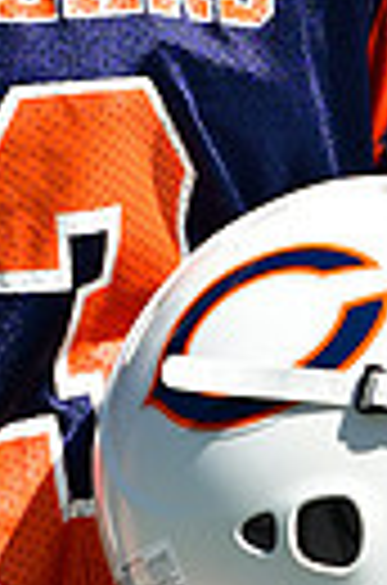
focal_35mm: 779
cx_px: 209
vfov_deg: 2.6
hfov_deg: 1.8
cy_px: -225
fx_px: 12628
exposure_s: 1/3200
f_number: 4.5
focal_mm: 116
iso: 400
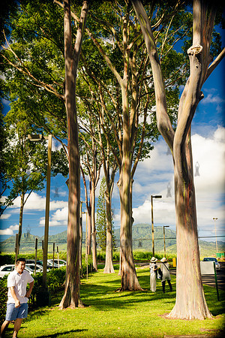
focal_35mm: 35
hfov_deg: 37.9
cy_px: 169
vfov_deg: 54.4
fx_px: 328
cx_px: 112
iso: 640
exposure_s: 1/200
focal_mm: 35
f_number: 13
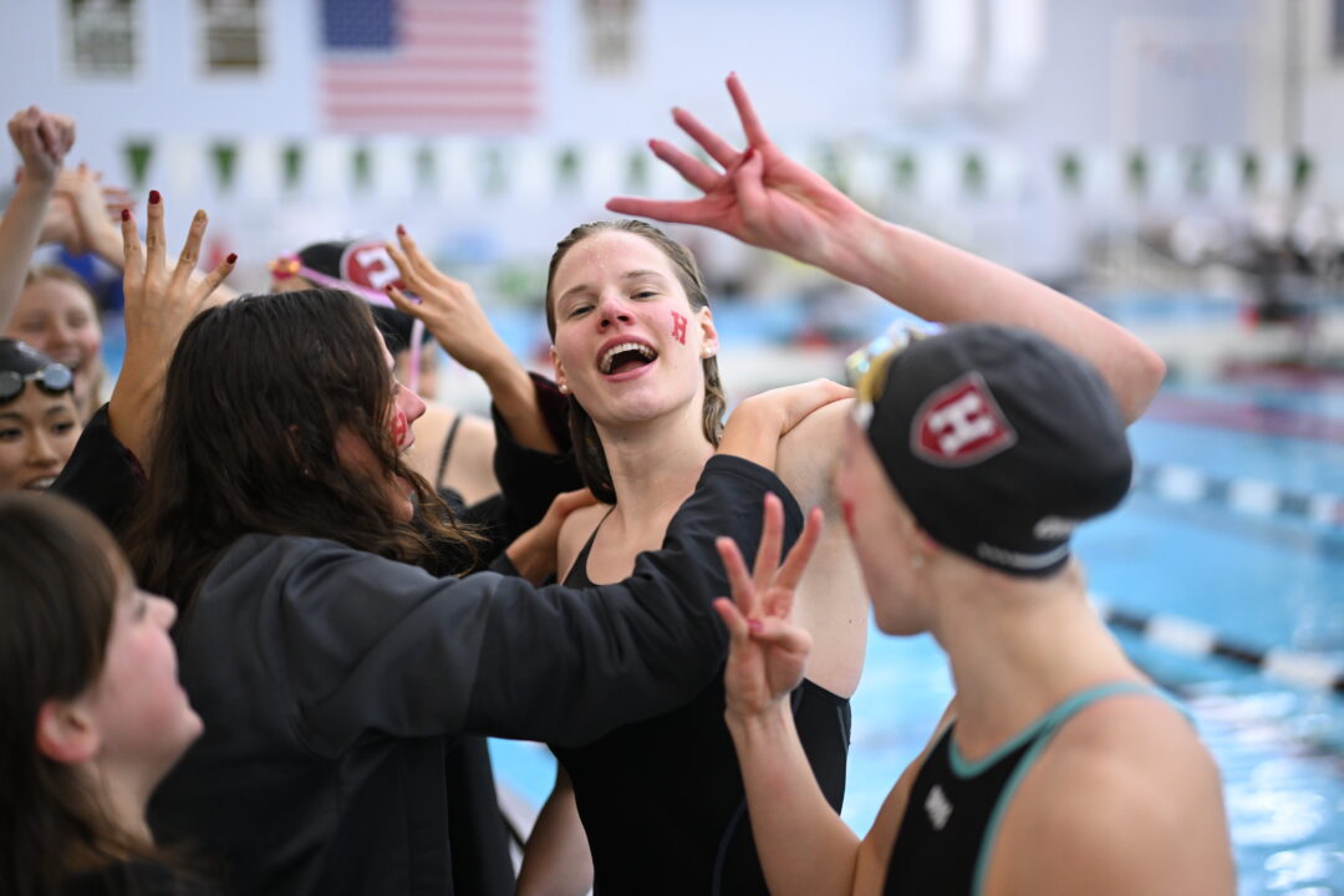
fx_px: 1867
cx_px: 672
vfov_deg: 27.0
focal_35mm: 50
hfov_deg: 39.6
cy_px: 448
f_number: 1.2
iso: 2000
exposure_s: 1/2500
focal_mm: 50
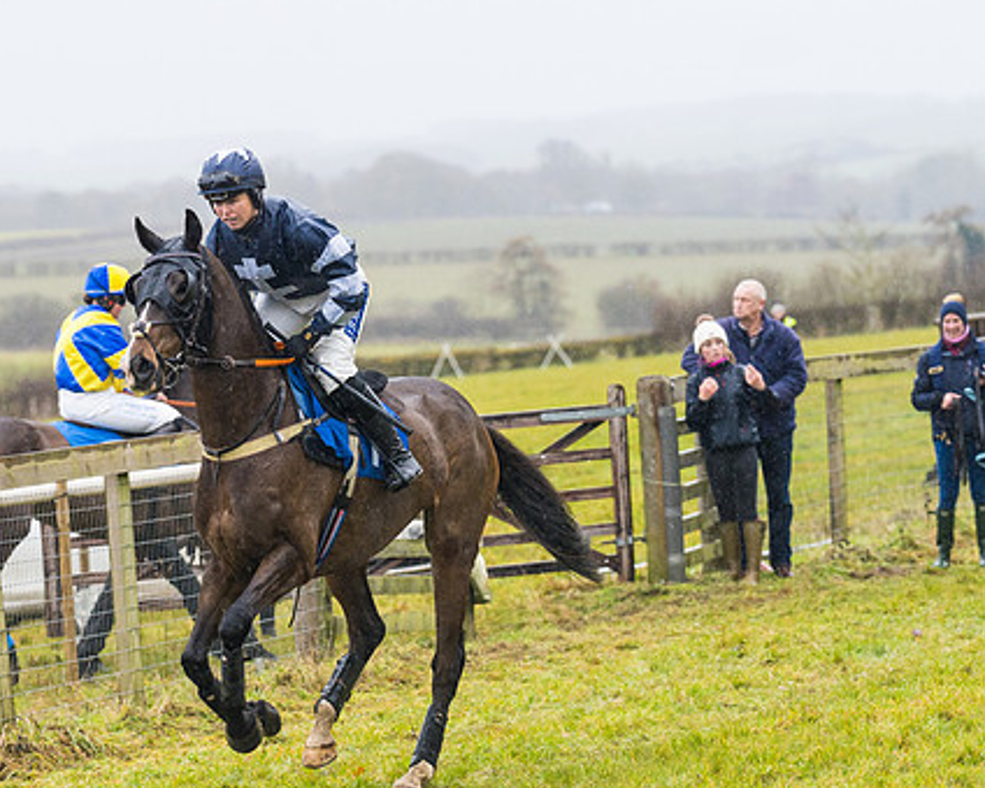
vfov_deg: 7.2
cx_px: 326
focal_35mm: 214
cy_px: 503
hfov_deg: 9.0
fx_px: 6237
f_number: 4
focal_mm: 135
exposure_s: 1/1000
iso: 800
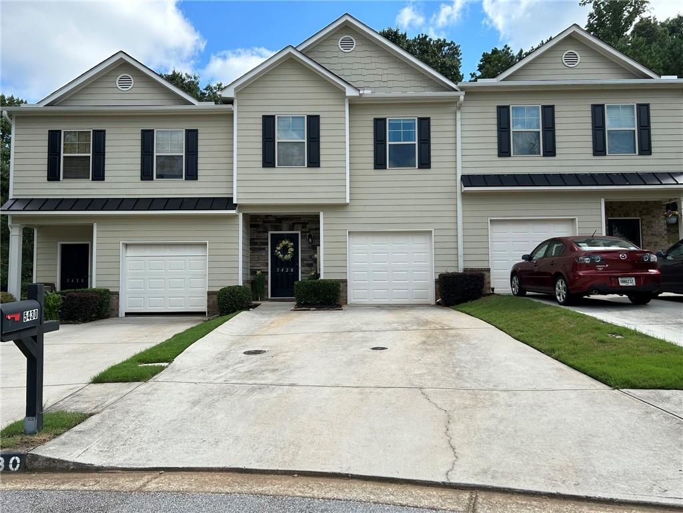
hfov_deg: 67.3
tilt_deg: +2.7
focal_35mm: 26
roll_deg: +0.6
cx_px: 342
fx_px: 513
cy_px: 256
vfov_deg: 53.1
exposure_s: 1/2404
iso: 50
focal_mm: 5.7
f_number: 1.5
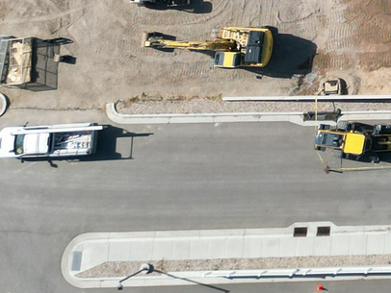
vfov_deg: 10.7
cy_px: -380
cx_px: 666
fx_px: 1368
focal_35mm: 121
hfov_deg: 14.6
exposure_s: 1/2500
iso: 120
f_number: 1.7
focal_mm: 6.72
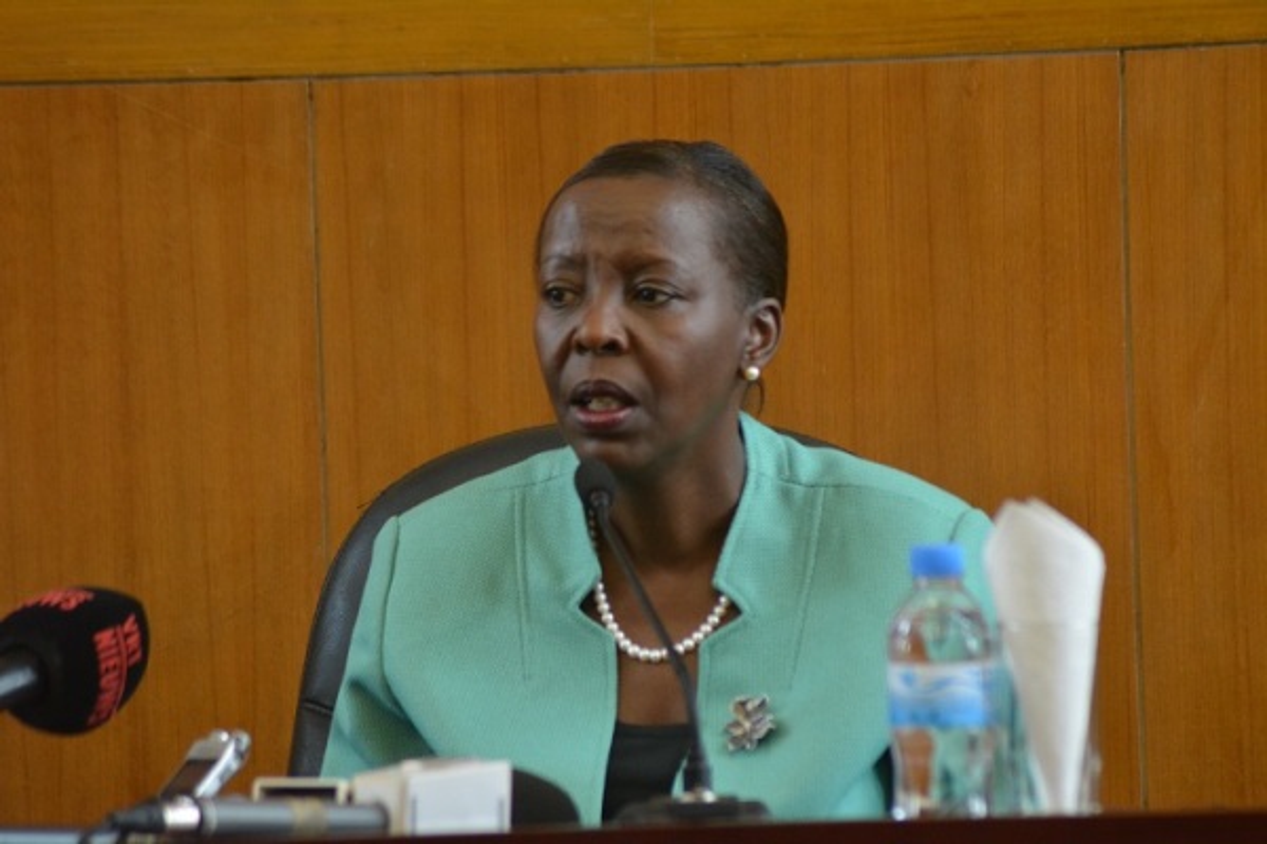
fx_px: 10030
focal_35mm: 285
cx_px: 634
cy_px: 422
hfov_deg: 7.2
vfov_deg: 4.8
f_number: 4.8
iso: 1600
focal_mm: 190
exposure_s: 1/30
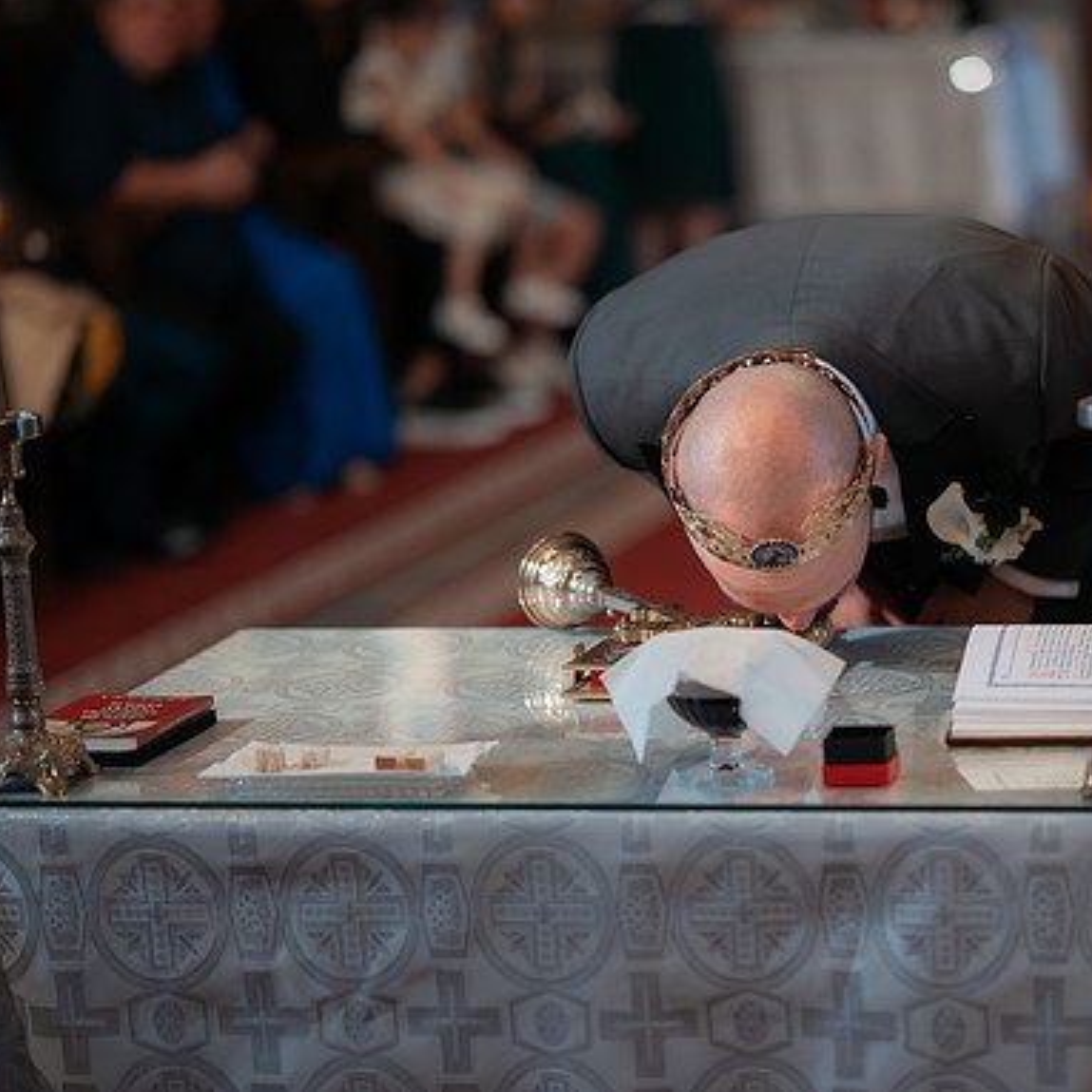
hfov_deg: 14.6
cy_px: 542
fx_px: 4247
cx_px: 846
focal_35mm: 119
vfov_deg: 14.7
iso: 1600
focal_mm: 85
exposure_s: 1/250
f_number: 1.8
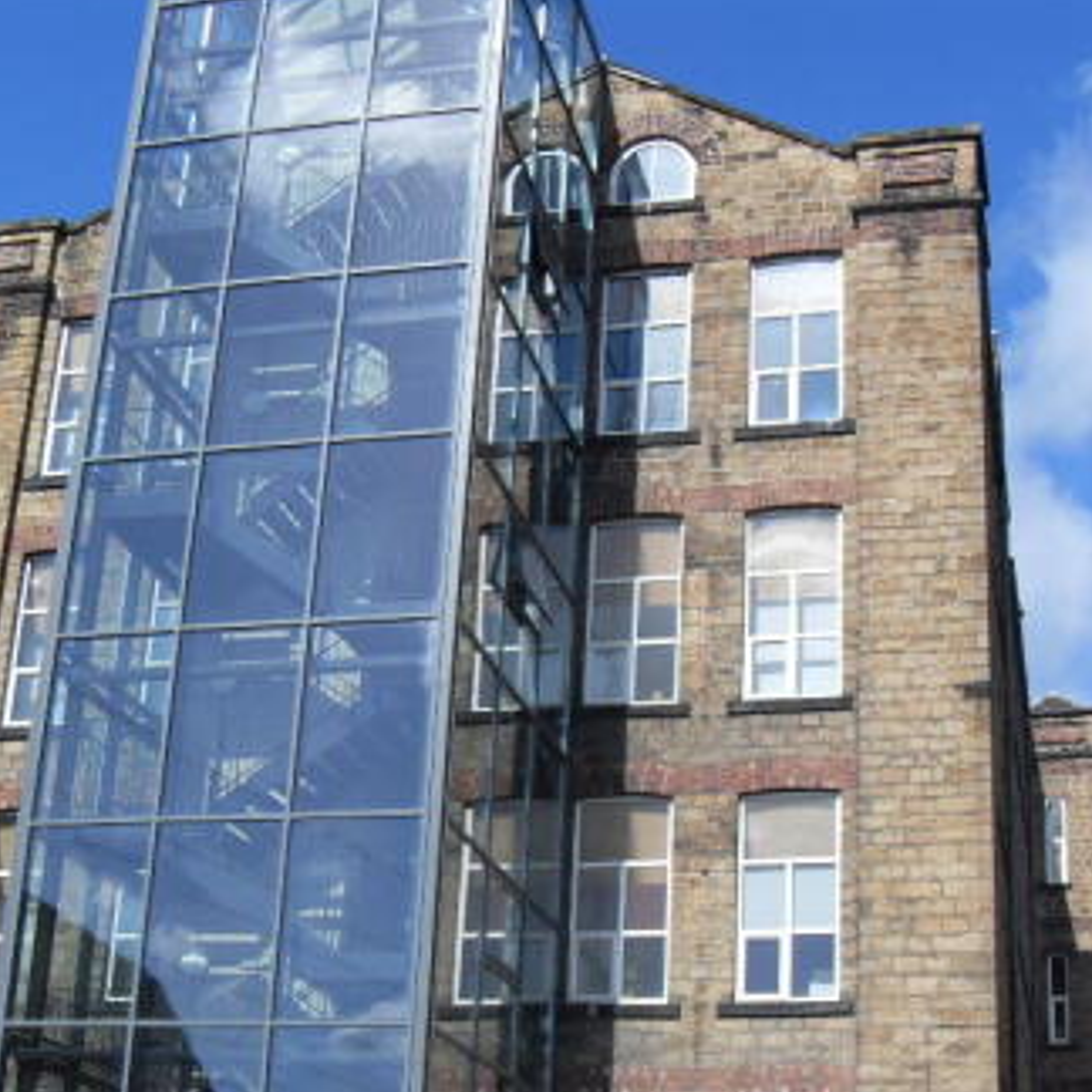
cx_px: 625
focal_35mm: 54
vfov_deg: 31.4
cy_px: 723
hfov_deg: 31.6
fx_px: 1927
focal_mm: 6.3
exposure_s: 1/250
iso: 80
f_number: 7
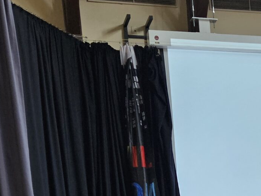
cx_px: 299
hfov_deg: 21.6
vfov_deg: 15.7
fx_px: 641
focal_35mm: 85
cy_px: 310
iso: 400
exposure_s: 1/120
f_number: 1.8
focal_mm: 5.4
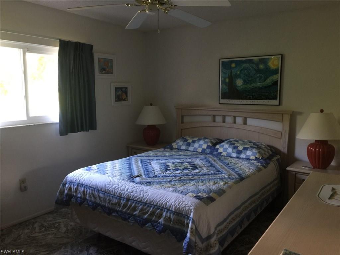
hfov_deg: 61.7
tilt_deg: -8.5
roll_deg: -1.2
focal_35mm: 29
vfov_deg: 48.2
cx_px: 170
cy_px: 128
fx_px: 285
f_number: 2.2
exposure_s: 1/15
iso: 80
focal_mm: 4.15
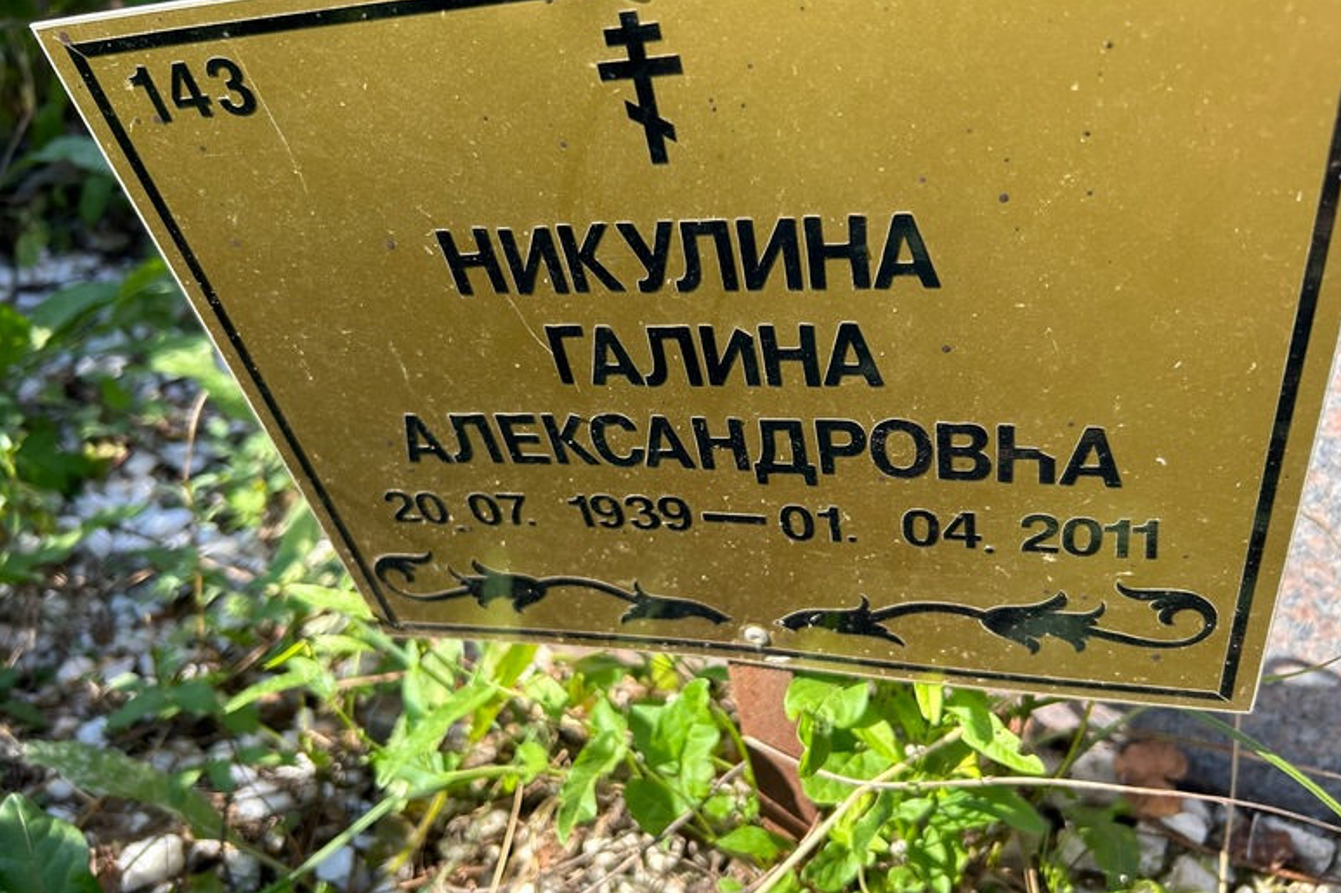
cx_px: 692
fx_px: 1043
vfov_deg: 46.4
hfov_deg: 65.5
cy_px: 458
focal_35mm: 28
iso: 50
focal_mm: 5.7
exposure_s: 1/588
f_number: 1.5
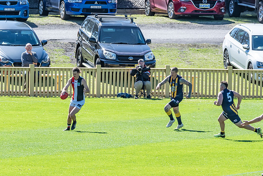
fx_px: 5559
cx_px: 73
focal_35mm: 761
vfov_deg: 1.8
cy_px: 110
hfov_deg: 2.7
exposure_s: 1/800
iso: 800
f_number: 14
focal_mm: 350
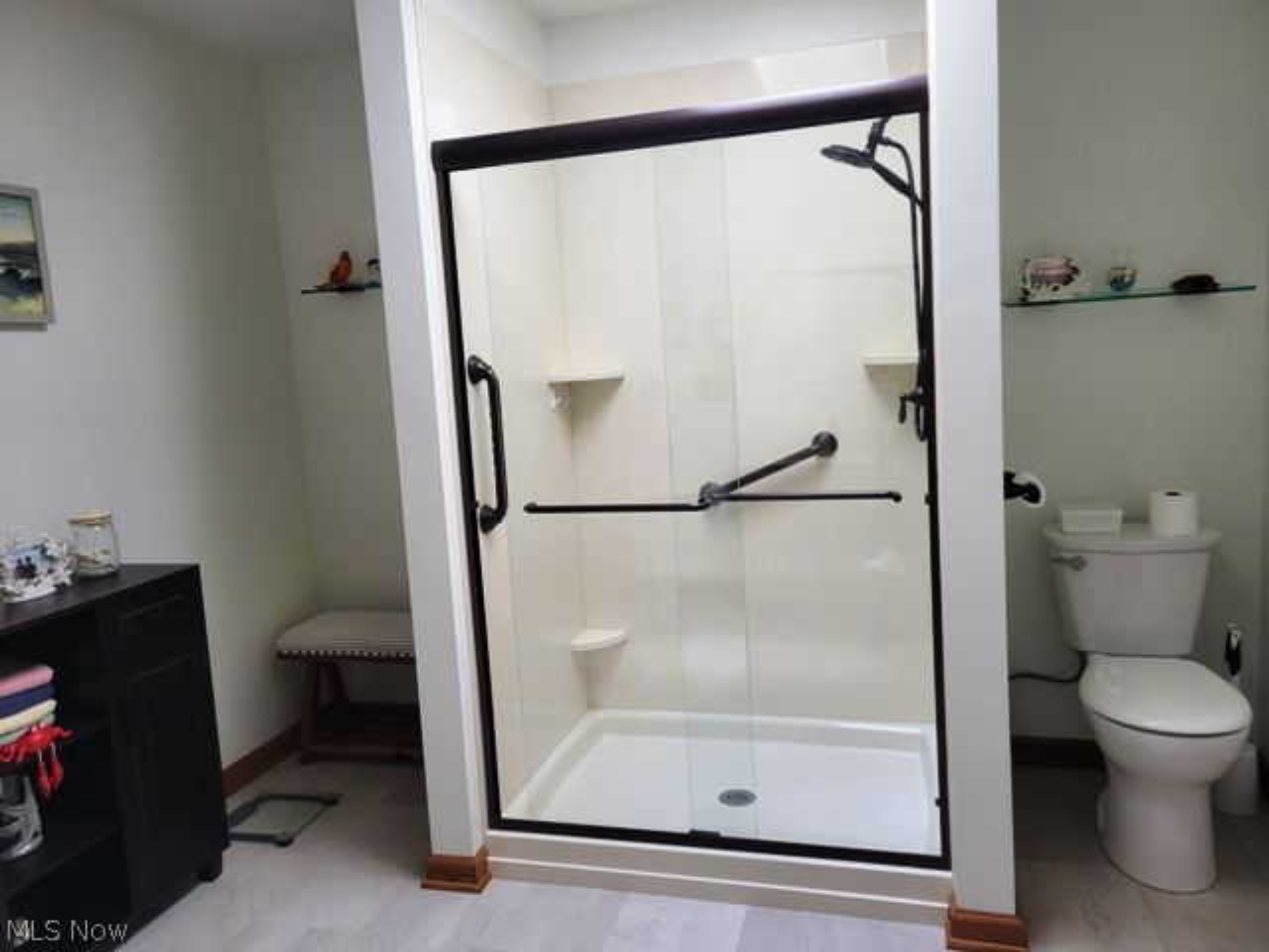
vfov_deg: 53.1
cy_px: 476
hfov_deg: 67.3
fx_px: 953
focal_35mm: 26
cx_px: 634
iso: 250
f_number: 1.8
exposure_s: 1/120
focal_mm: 5.4
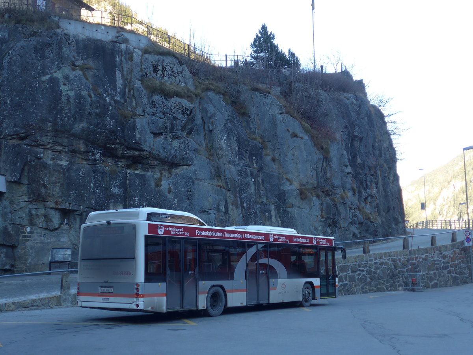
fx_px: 629
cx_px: 236
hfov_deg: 41.2
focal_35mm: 46
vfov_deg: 31.5
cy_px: 178
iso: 80
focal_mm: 9.5
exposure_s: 1/125
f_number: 3
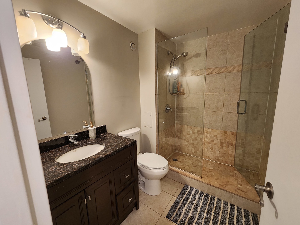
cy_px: 112
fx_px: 113
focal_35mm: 13
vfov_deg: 89.9
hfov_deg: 106.2
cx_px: 150
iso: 320
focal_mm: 2.2
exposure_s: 1/40
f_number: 2.2
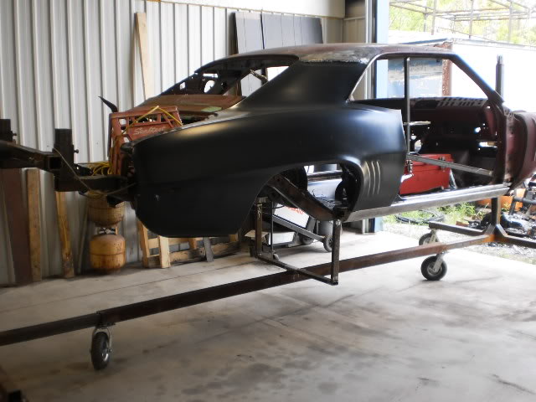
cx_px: 268
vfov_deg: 34.3
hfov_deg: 44.8
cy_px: 201
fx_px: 650
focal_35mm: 42
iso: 100
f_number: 3.5
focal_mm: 7.4
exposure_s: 1/50
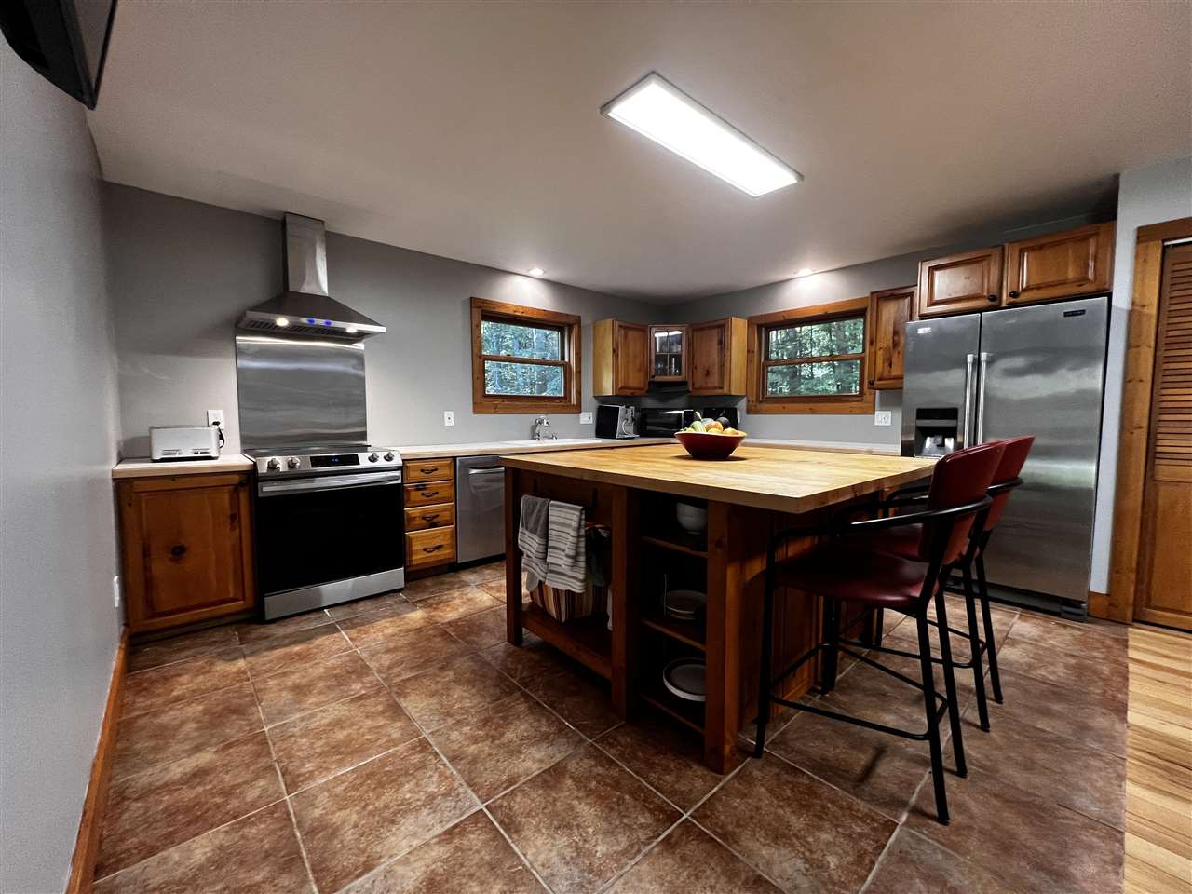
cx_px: 596
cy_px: 447
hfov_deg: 106.2
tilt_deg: -5.0
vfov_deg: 89.9
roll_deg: +0.2
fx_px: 448
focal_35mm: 13
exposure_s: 1/60
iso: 320
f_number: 1.8
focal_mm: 1.57
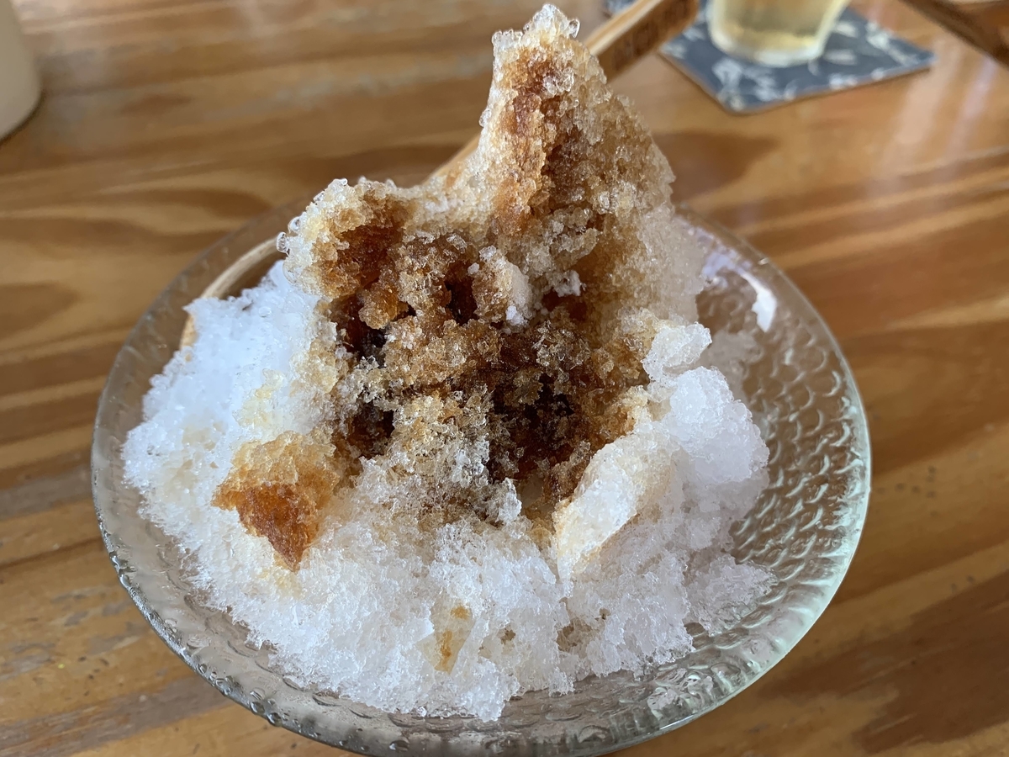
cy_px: 378
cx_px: 504
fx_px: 758
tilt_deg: -47.1
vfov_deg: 53.1
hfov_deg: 67.3
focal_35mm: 26
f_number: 1.8
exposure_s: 1/121
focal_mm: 4.25
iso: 80
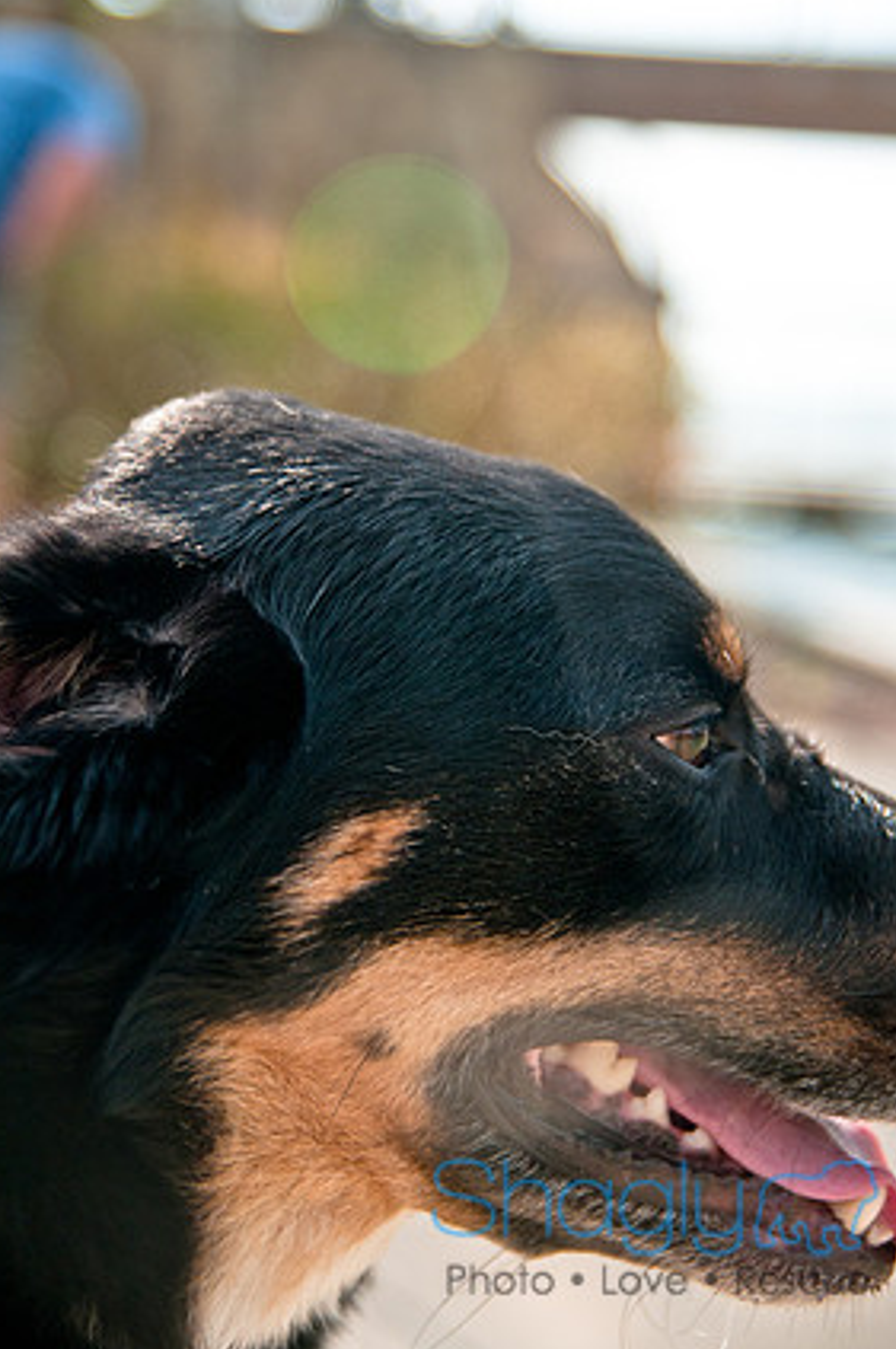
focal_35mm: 67
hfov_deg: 20.3
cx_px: 458
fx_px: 2507
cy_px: 641
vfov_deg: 30.1
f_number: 2.8
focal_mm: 42
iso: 400
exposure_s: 1/4000
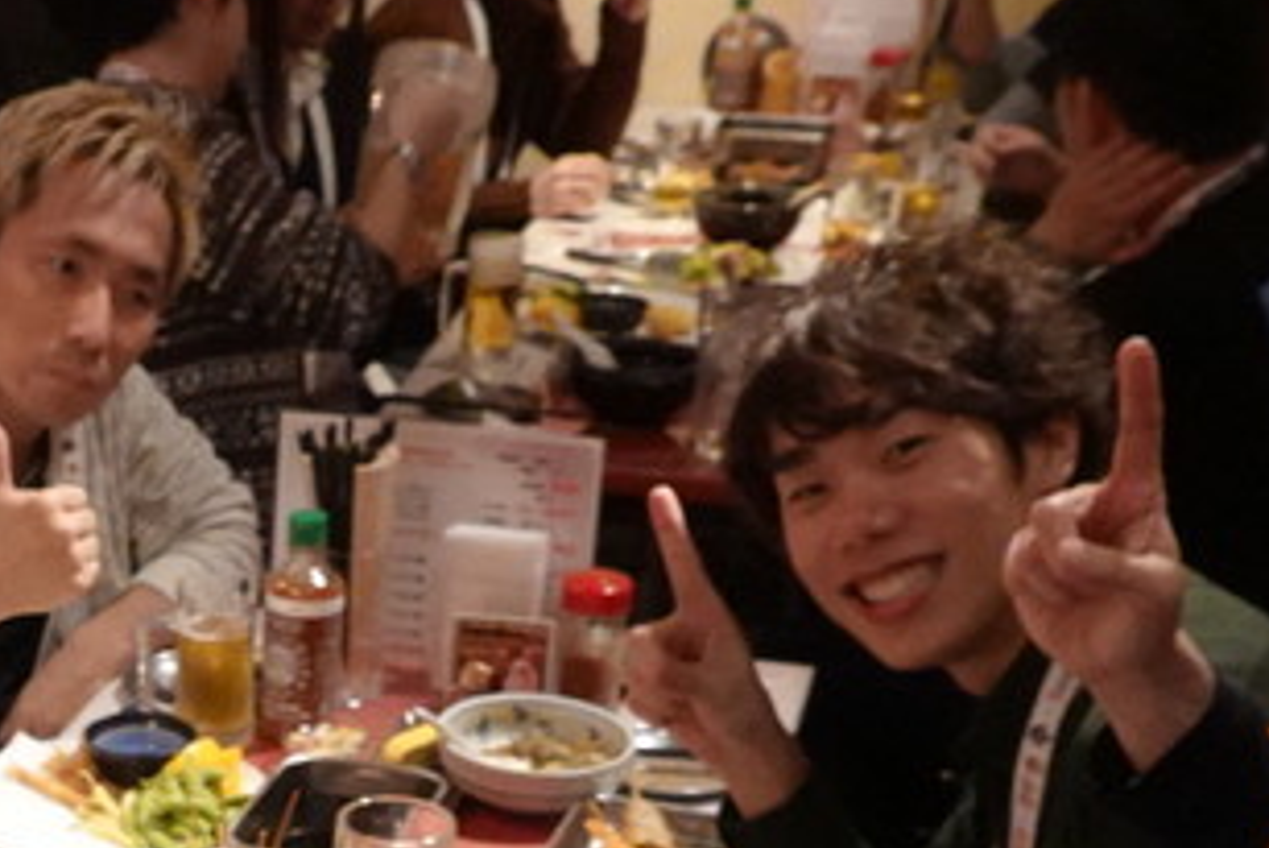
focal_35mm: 80
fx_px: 2821
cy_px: 1214
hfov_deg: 24.4
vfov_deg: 15.9
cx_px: 50
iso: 3200
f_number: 2.8
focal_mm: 9
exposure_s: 1/60
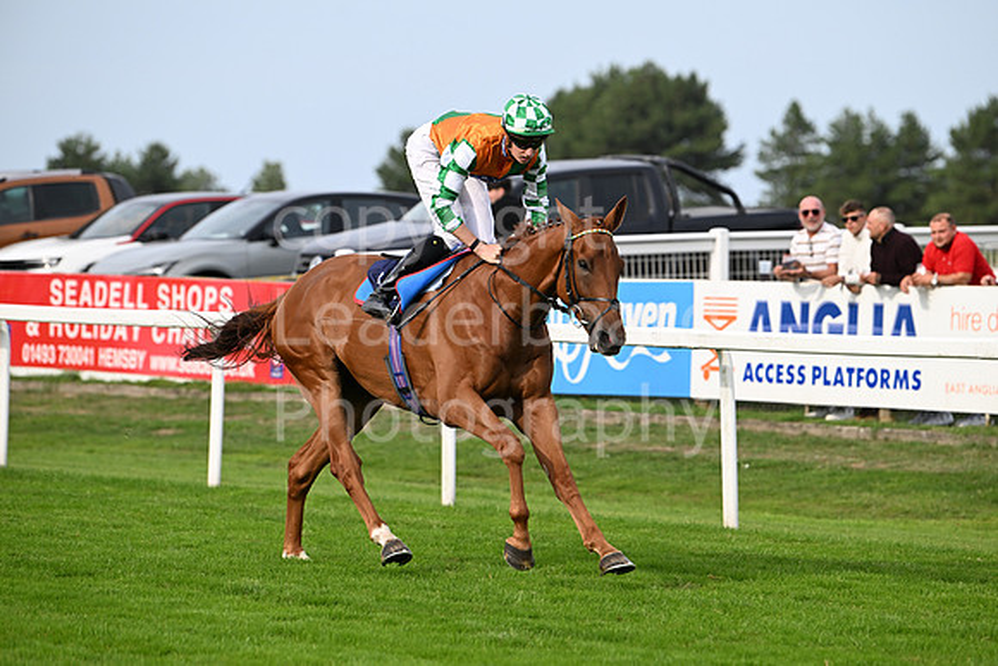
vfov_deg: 6.9
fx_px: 5545
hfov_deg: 10.3
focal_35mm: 200
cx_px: 499
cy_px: 333
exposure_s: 1/4000
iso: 800
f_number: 4.5
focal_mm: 200
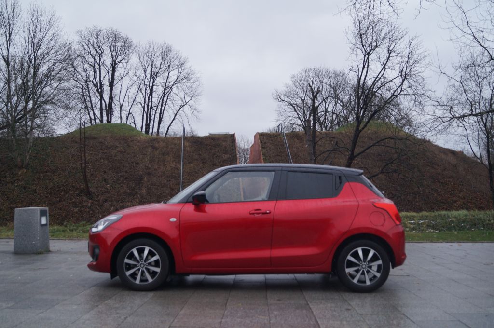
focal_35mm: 36
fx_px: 493
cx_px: 247
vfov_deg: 36.8
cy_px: 164
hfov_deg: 53.2
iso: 320
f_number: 4
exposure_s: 1/60
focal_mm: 24
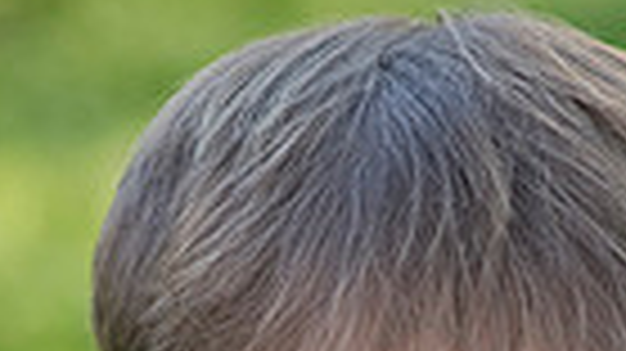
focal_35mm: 457
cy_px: 842
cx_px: 437
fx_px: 7581
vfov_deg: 2.6
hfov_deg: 4.7
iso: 800
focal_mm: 135
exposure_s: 1/320
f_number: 6.3
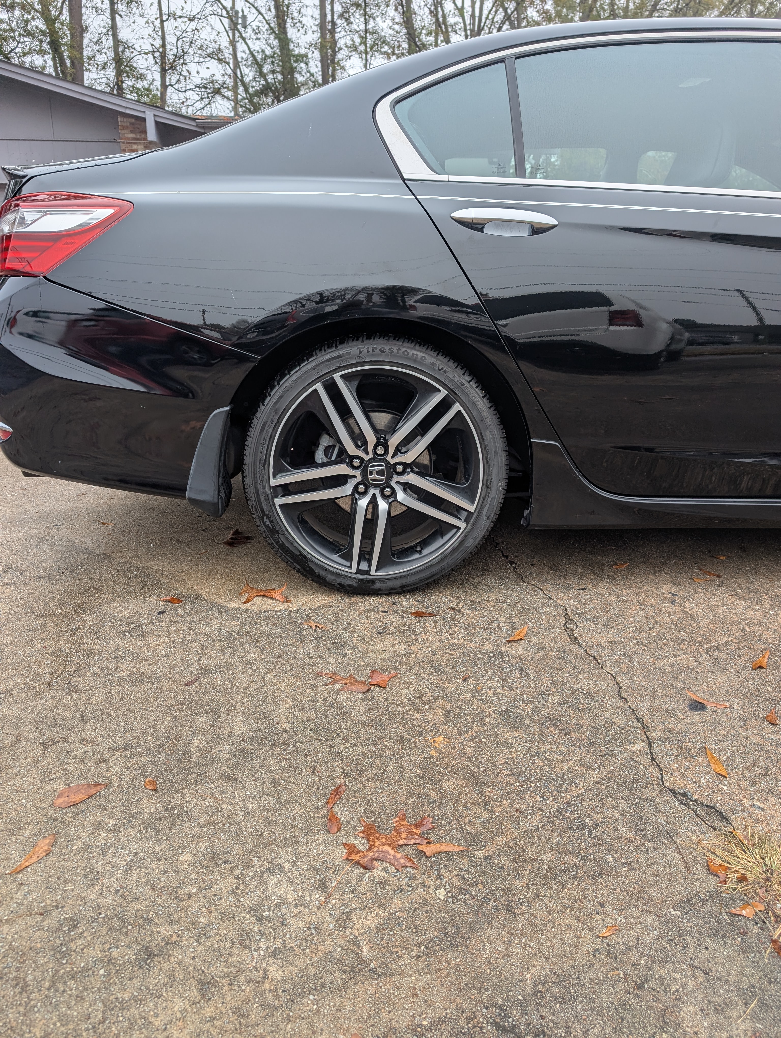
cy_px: 519
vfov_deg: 71.5
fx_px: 720
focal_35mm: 24
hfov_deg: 56.9
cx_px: 390
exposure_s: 1/115
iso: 19
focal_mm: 6.9
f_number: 1.68
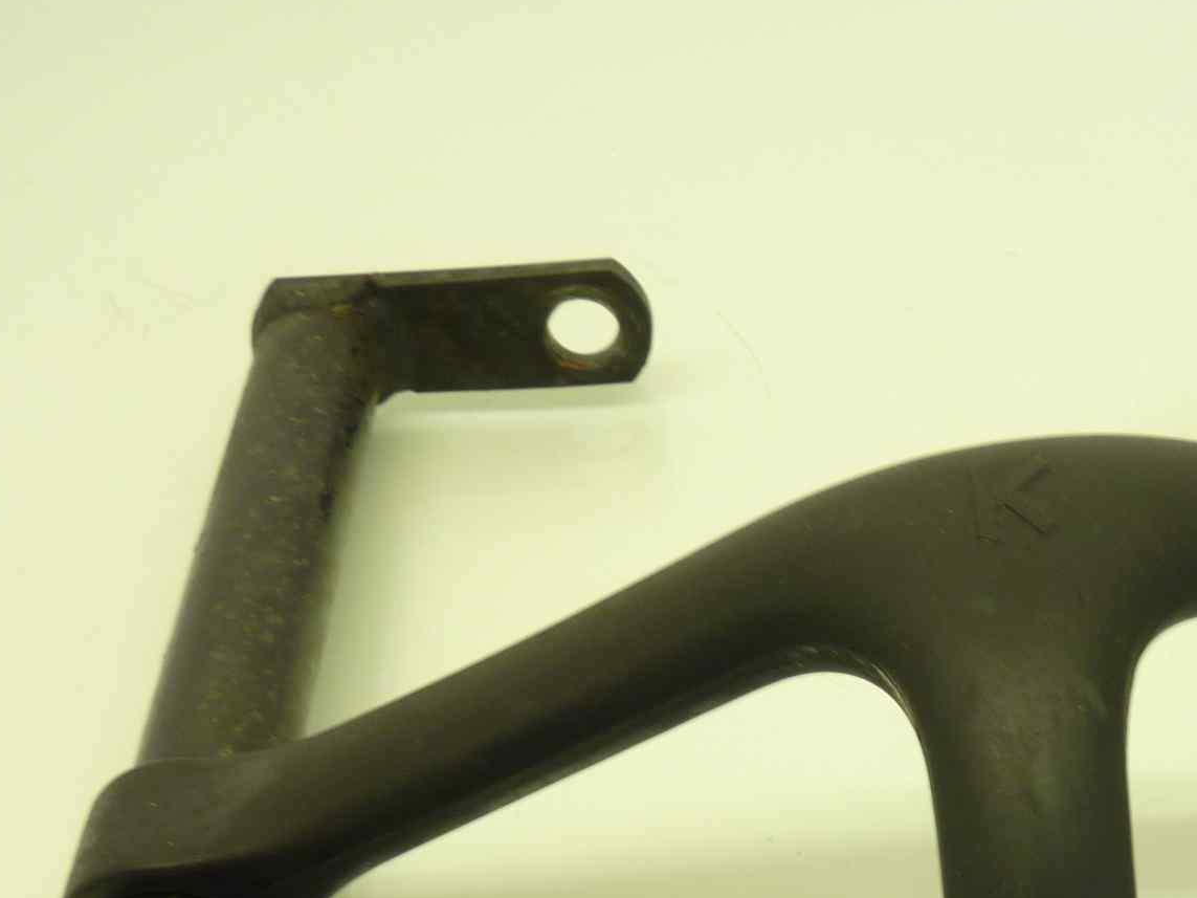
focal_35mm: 56
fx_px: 1936
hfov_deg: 33.6
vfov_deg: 24.7
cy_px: 927
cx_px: 913
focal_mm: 4.1
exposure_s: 1/25
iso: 80
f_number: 3.3
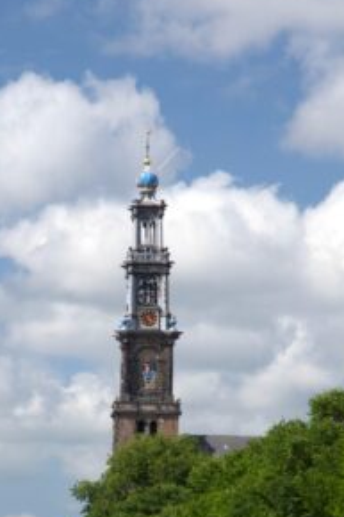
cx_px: 147
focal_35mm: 181
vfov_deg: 11.3
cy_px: 362
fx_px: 2597
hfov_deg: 7.6
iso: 320
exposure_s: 1/100
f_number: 16
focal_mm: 70
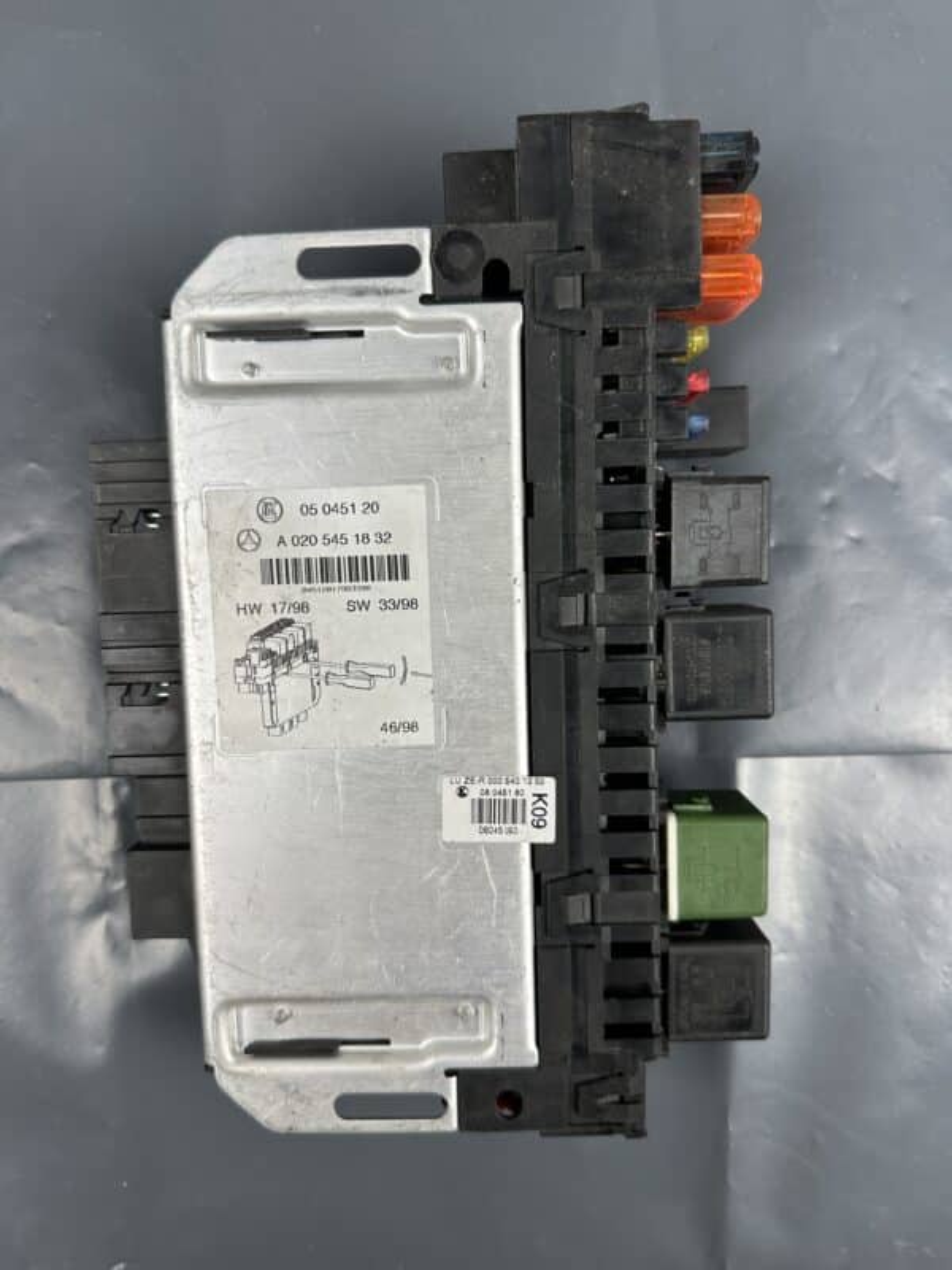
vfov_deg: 71.6
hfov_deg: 56.8
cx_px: 476
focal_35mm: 24
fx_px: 880
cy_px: 635
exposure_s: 1/100
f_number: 1.78
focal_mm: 6.86
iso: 100
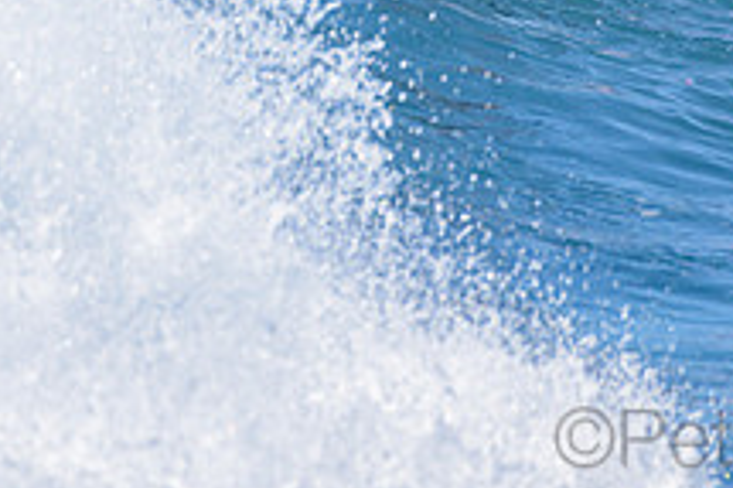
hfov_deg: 1.2
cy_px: -277
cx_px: 595
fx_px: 33671
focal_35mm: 1655
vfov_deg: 0.8
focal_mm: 500
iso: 250
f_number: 5.6
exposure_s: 1/2000
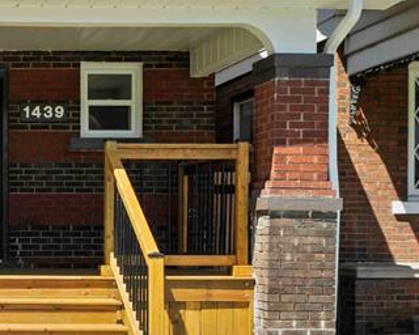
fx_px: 893
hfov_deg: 23.4
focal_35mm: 72
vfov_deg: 20.9
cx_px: -126
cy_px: 46
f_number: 8
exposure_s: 1/400
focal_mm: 24
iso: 640
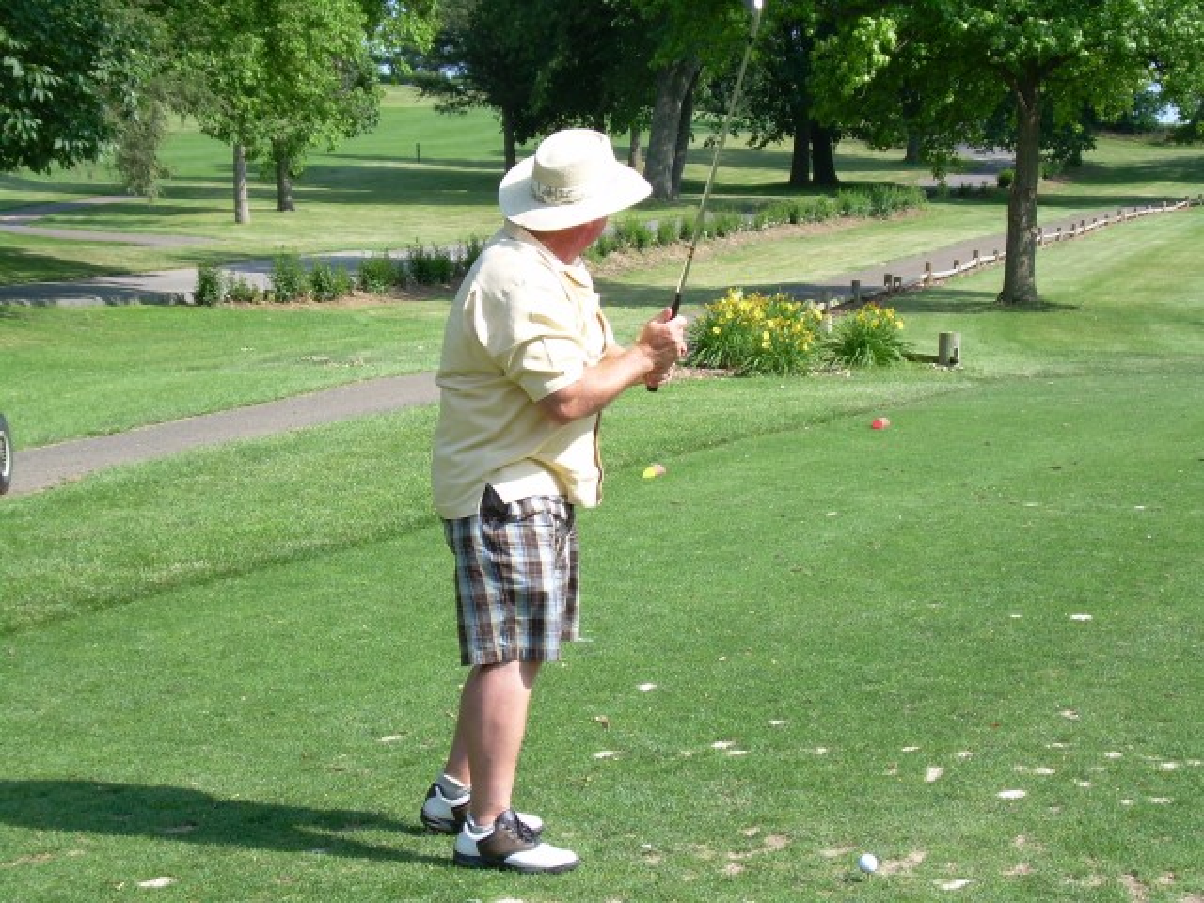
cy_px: 452
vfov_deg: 16.4
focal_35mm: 90
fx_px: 3130
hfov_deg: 21.8
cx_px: 602
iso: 50
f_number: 4.3
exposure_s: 1/250
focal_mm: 15.3
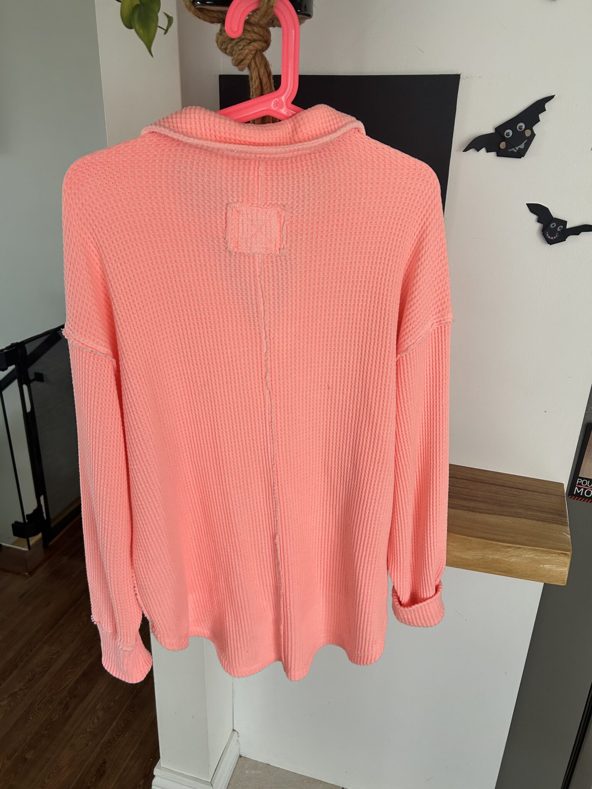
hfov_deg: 53.1
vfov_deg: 67.3
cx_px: 296
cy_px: 394
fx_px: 593
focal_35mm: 26
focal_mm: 5.7
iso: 125
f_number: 1.5
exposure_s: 1/120
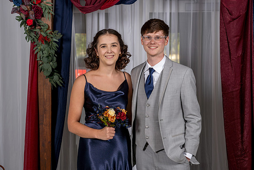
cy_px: 85
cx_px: 127
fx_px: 388
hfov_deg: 36.2
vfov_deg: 24.6
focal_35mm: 55
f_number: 5
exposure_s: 1/160
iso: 100
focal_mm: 55
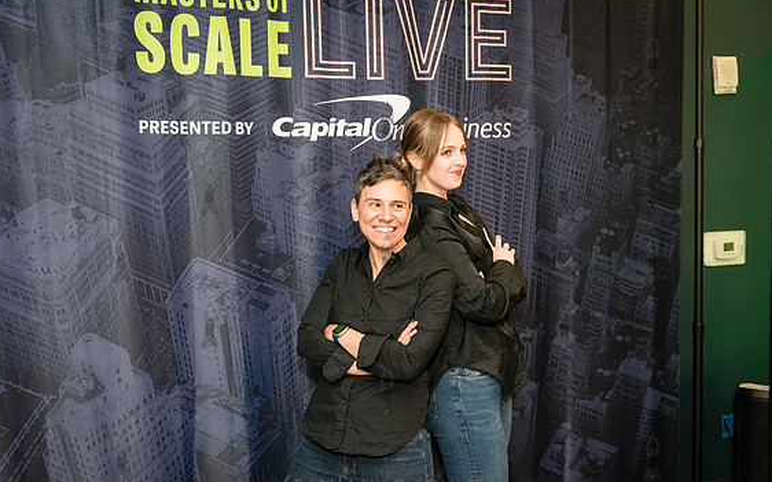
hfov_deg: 49.3
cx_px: 386
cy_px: 257
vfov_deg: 32.0
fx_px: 841
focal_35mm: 40
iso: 6400
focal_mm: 38
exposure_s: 1/200
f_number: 4
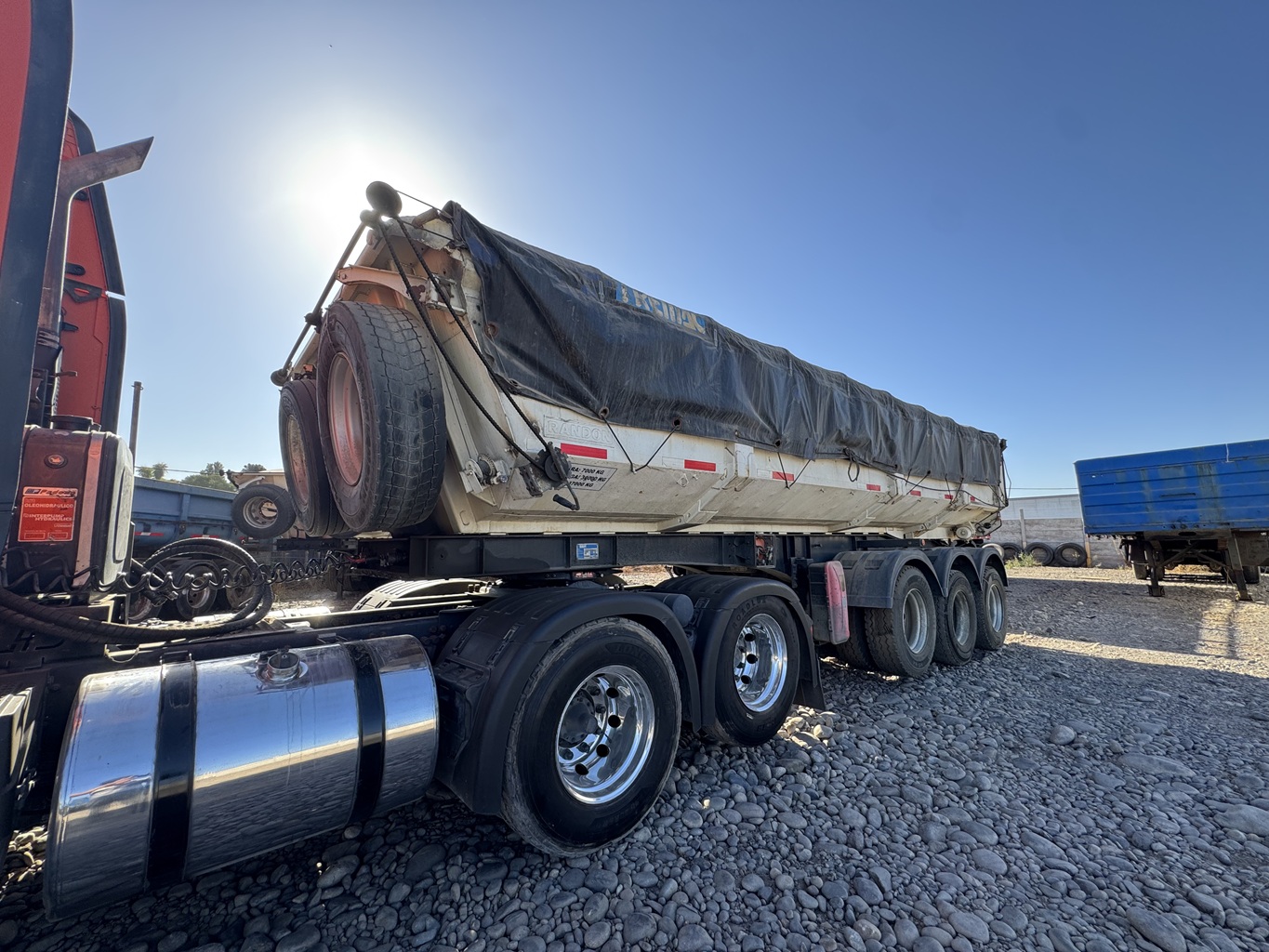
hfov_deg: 102.1
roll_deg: +0.1
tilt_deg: +7.1
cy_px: 476
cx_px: 634
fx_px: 513
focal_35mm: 14
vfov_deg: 85.7
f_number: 2.2
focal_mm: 2.22
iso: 40
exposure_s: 1/351
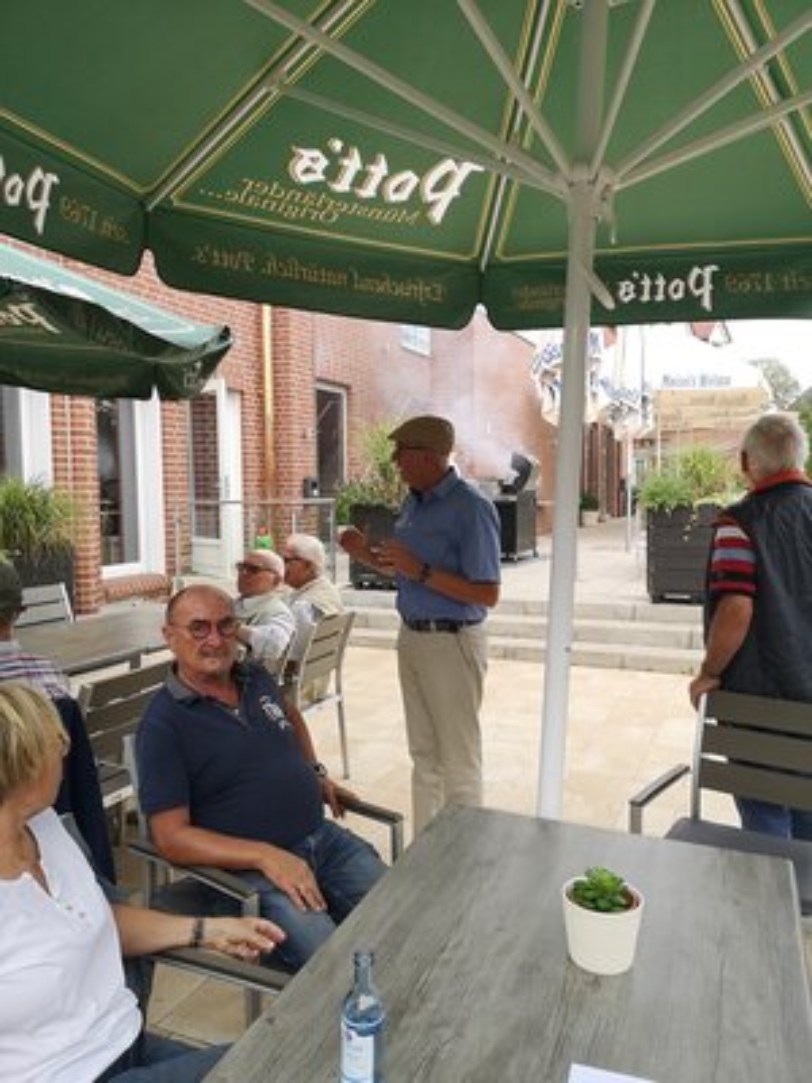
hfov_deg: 51.4
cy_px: 542
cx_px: 406
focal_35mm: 27
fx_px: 844
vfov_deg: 65.3
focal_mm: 5.58
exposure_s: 1/400
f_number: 1.8
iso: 50
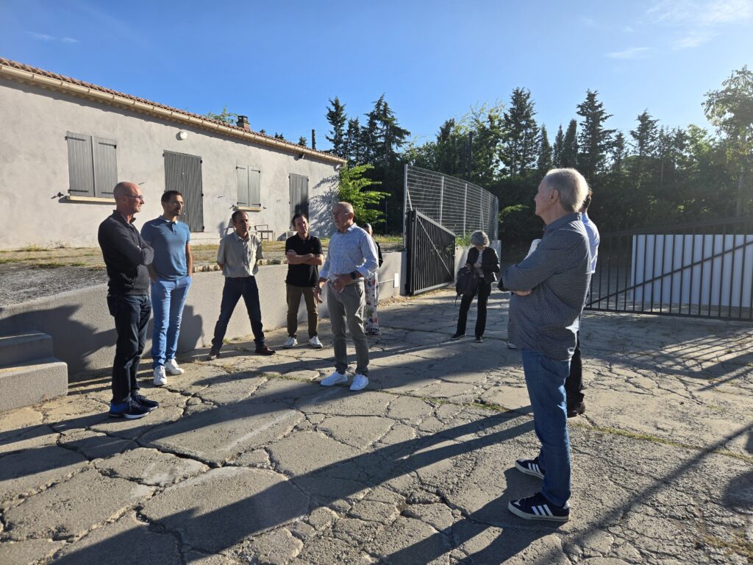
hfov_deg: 73.9
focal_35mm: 23
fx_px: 500
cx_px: 376
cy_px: 282
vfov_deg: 58.9
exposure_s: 1/2921
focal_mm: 5.4
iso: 50
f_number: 1.8
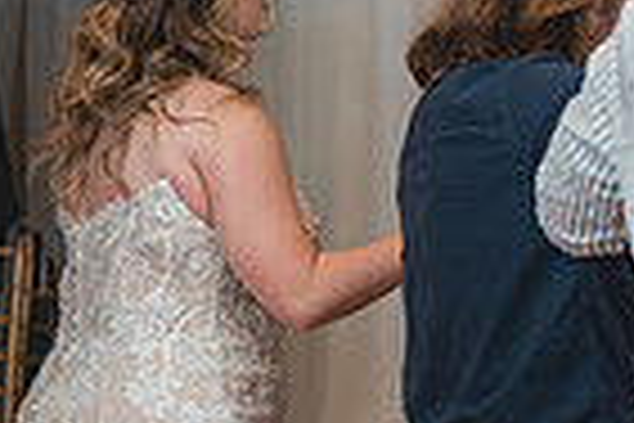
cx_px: 1241
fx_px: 3628
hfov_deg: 9.4
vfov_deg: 6.7
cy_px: 254
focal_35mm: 206
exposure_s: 1/250
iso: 80
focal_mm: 50
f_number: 1.2
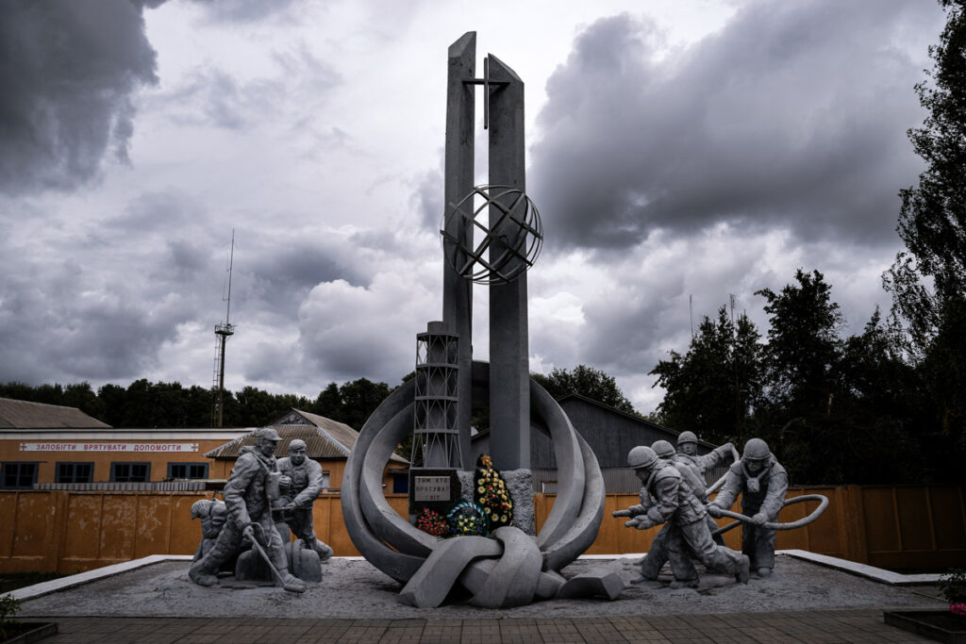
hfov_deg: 73.7
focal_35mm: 24
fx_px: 644
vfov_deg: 53.1
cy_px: 322
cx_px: 483
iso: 100
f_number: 4.5
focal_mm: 24
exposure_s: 1/400
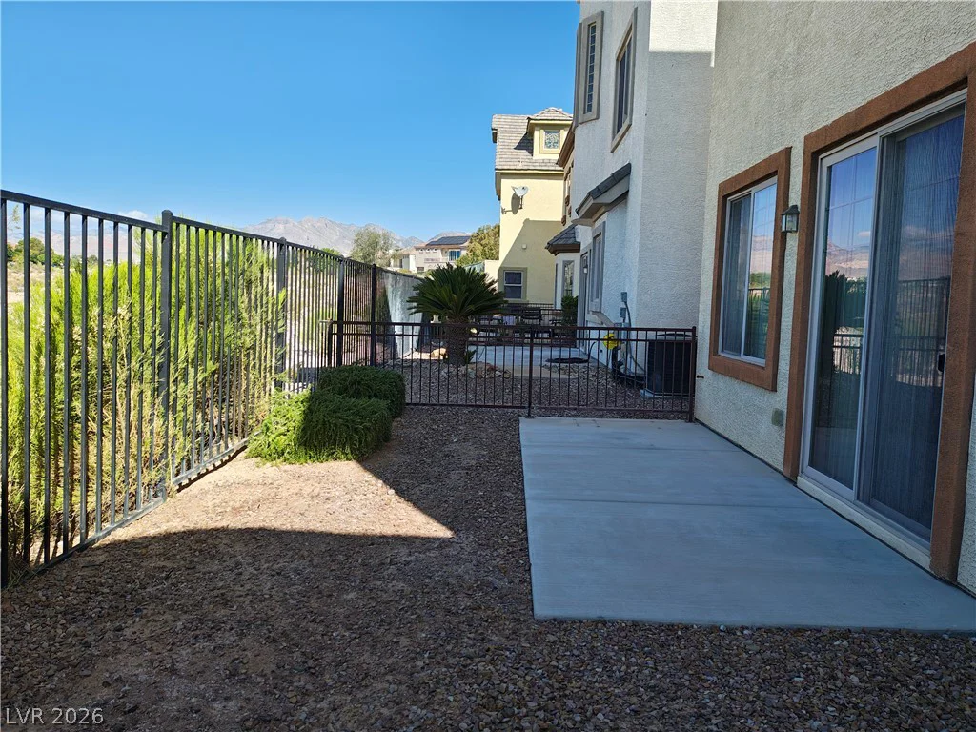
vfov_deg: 54.9
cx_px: 488
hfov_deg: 69.4
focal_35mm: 25
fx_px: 705
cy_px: 366
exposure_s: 1/381
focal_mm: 4.68
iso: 100
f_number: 1.7
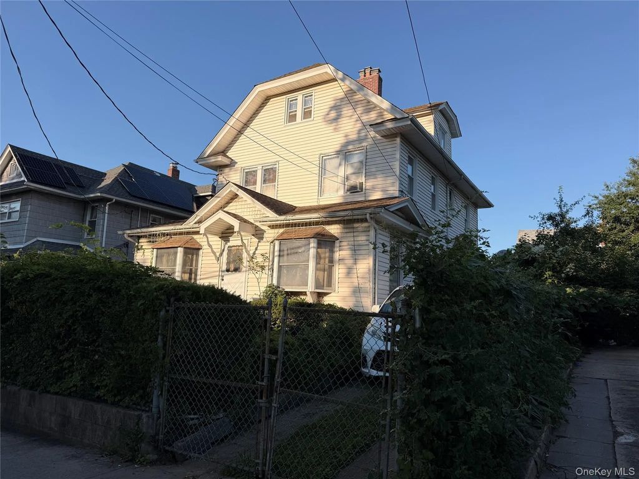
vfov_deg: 56.8
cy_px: 240
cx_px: 320
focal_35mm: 24
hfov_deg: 71.6
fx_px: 443
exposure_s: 1/2907
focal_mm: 6.76
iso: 80
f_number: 1.78
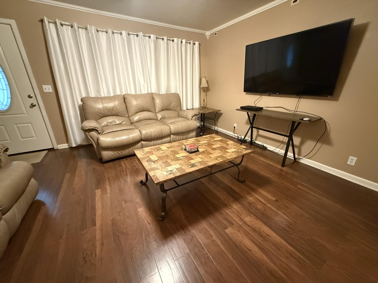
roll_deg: -0.1
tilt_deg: -21.0
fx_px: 153
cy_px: 142
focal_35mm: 14
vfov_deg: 85.7
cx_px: 189
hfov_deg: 102.1
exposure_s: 1/60
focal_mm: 2.22
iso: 1250
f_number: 2.2
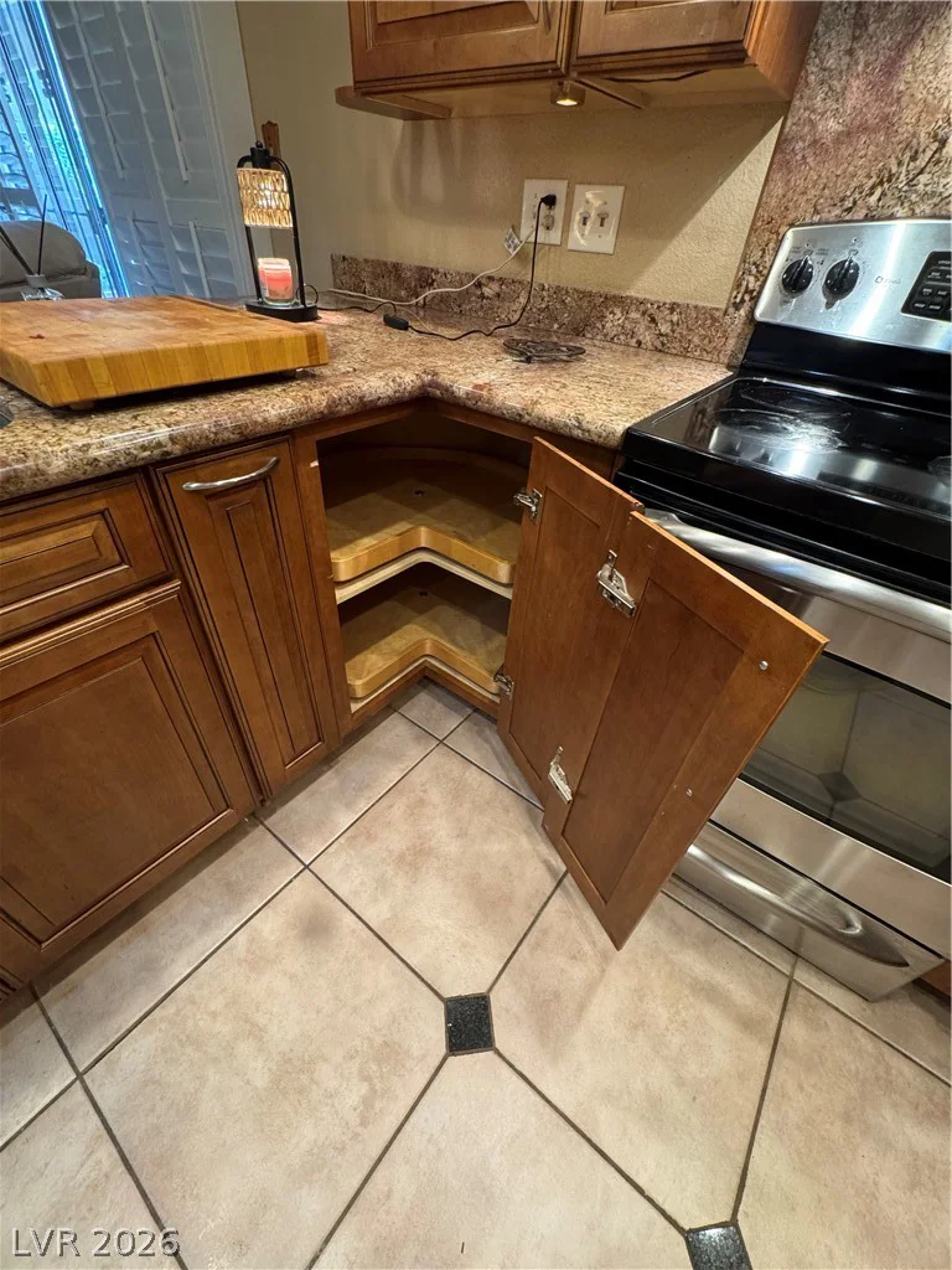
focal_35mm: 14
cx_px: 476
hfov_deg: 85.7
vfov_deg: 102.1
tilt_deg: -38.7
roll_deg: -4.9
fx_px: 513
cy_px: 635
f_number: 2.2
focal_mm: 2.22
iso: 400
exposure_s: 1/60
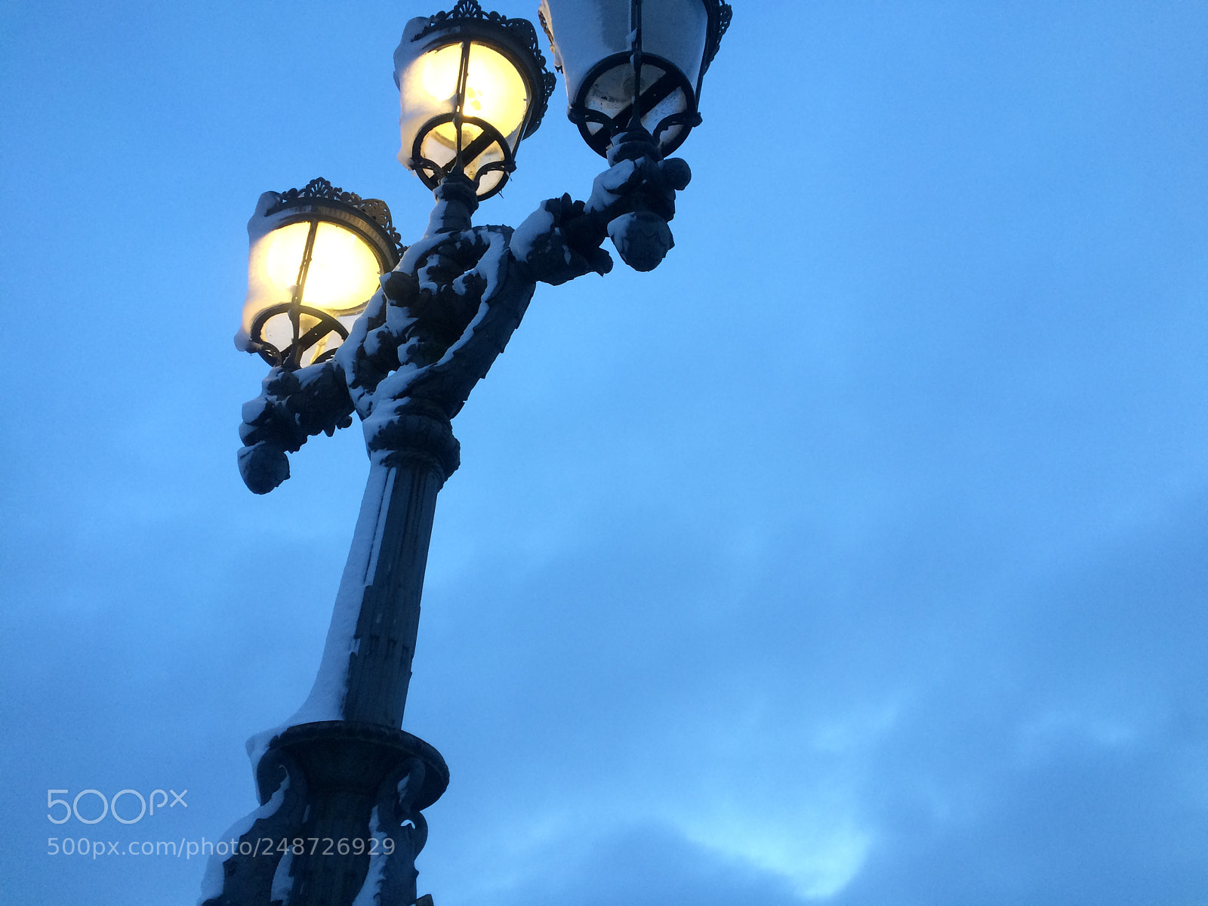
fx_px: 1012
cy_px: 453
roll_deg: -0.4
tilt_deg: +42.8
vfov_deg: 48.2
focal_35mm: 29
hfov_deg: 61.7
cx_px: 604
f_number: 2.2
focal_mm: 4.15
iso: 100
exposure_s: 1/33
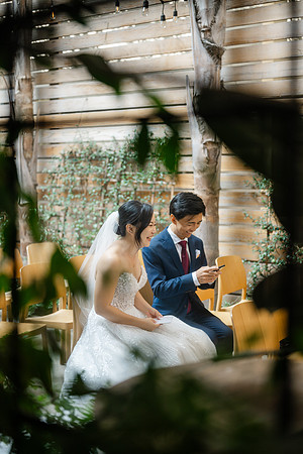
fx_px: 631
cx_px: 152
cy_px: 227
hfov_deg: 27.0
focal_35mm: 50
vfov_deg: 39.6
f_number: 1.8
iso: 125
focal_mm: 50
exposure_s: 1/200
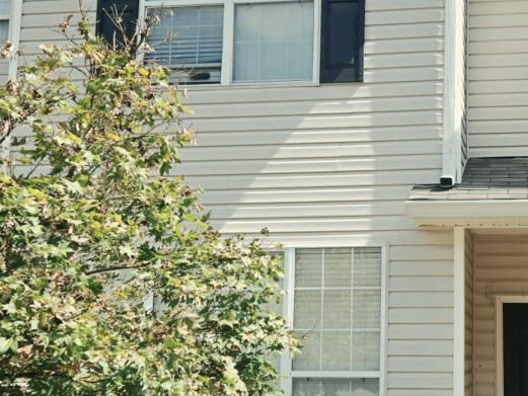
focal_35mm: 53
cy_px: 225
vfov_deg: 27.5
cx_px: 423
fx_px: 809
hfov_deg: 35.0
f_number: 1.8
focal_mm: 5.4
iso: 25
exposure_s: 1/1235
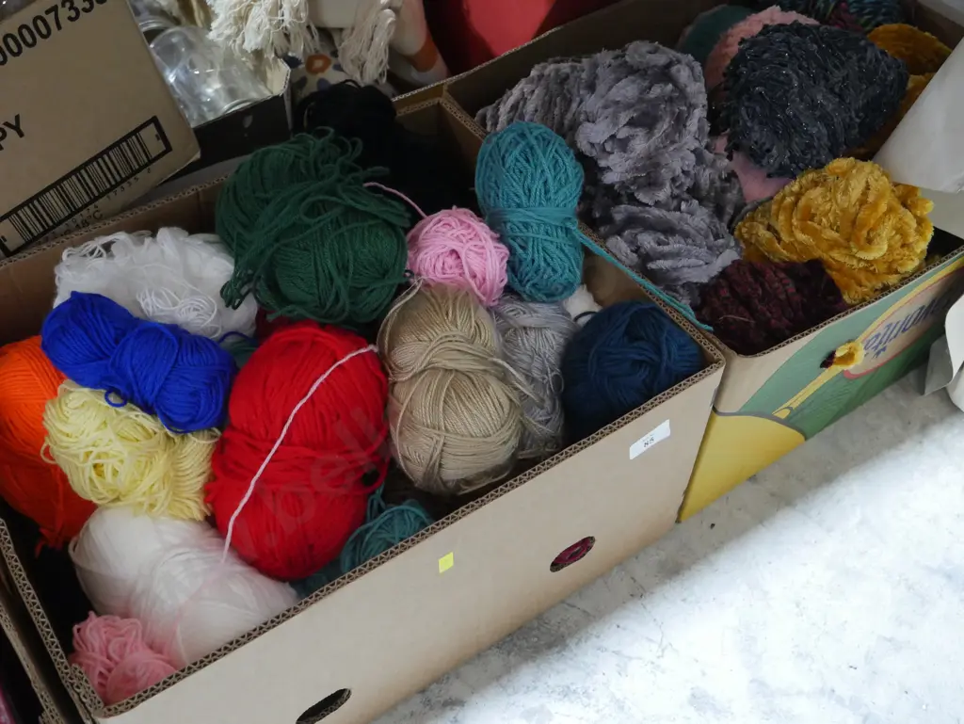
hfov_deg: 46.8
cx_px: 482
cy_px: 362
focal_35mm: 40
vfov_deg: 36.0
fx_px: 1114
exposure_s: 1/60
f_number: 4.4
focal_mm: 20
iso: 3200
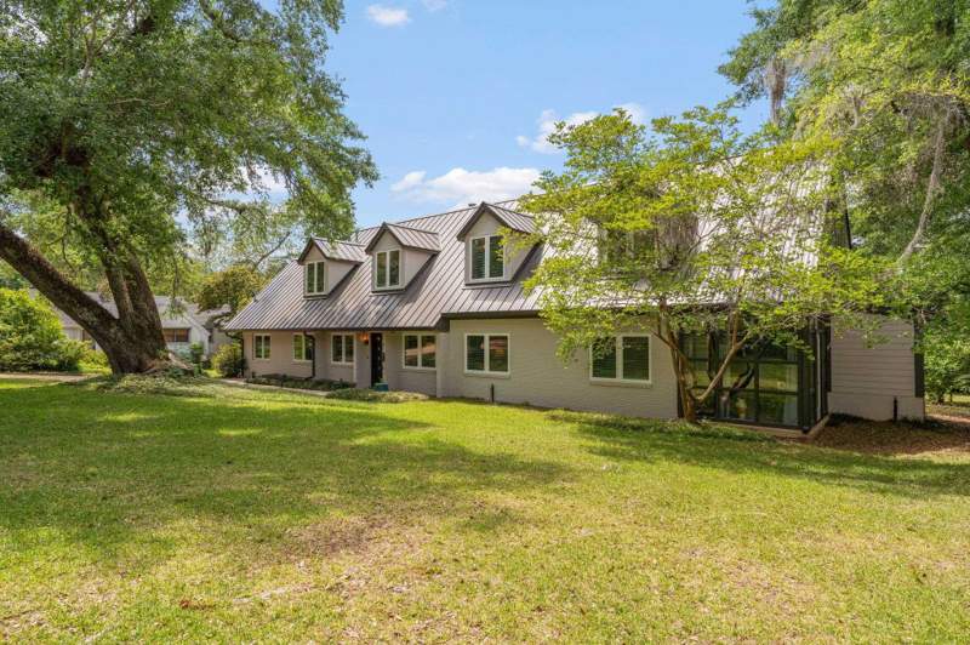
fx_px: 538
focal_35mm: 20
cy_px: 322
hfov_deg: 84.0
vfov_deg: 61.8
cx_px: 485
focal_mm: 20
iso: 100
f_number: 9
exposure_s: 1/125
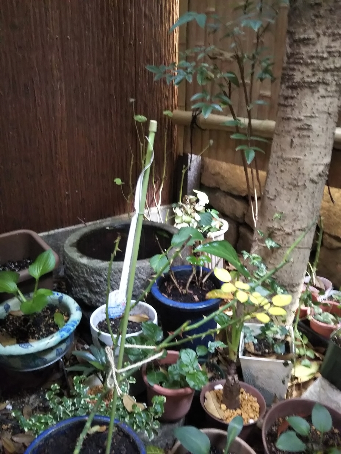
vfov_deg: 60.0
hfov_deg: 46.8
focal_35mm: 30
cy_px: 227
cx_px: 170
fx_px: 394
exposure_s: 1/10
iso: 400
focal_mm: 4
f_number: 2.2
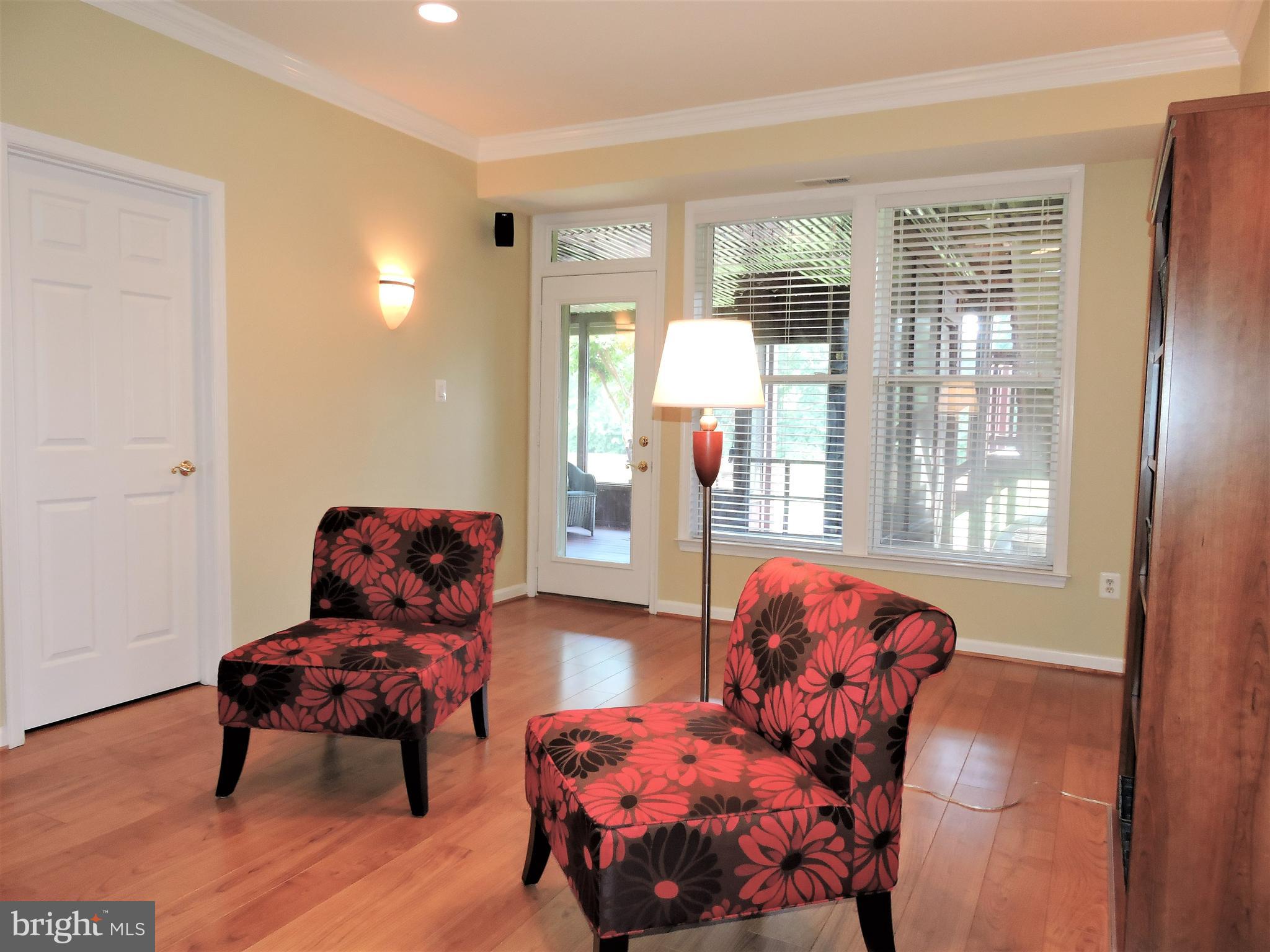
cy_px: 476
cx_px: 635
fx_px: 881
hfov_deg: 71.6
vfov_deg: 56.8
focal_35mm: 24
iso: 250
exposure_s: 1/40
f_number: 3.3
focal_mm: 4.3
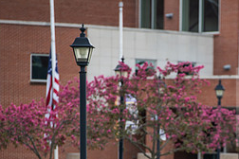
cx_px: 208
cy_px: 182
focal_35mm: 460
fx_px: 3054
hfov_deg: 4.5
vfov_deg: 3.0
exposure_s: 1/640
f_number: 4
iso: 200
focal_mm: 200
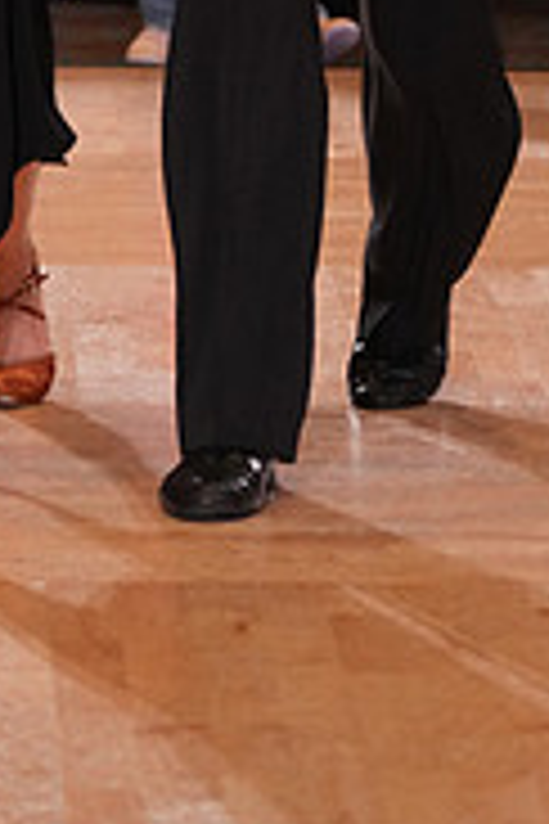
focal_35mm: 332
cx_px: 196
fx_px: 7594
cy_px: -446
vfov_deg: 6.1
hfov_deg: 4.1
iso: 2000
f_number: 4
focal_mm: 105
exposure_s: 1/400
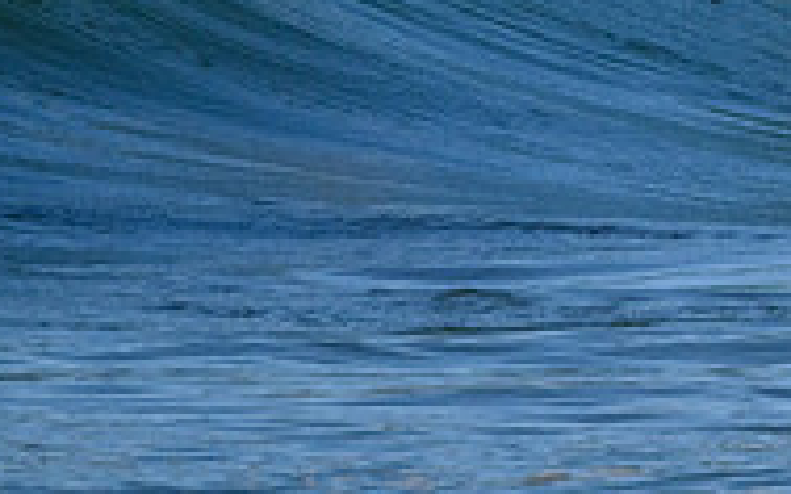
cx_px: 1122
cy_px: -98
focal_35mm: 2501
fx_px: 53899
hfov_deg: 0.8
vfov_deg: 0.5
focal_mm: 800
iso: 2500
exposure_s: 1/2000
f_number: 11
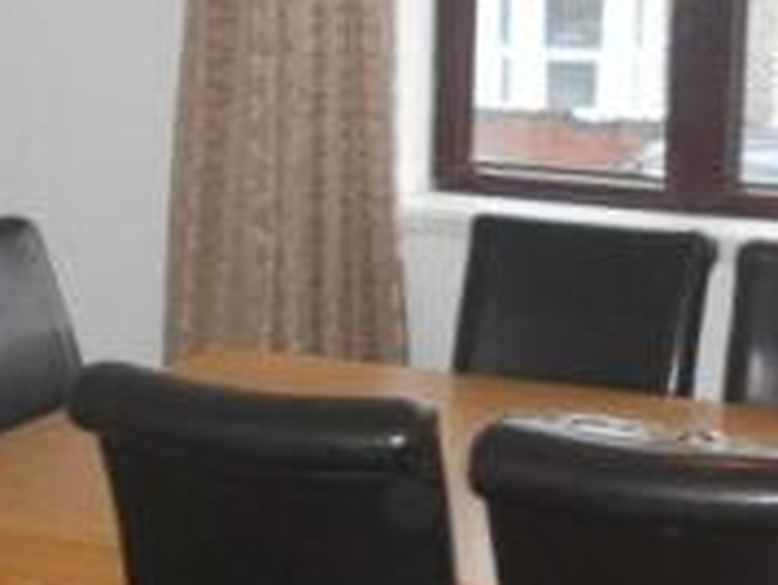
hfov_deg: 22.3
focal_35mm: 85
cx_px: 728
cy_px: 168
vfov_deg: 17.3
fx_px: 1913
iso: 400
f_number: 3.2
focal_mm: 4.6
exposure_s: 1/25
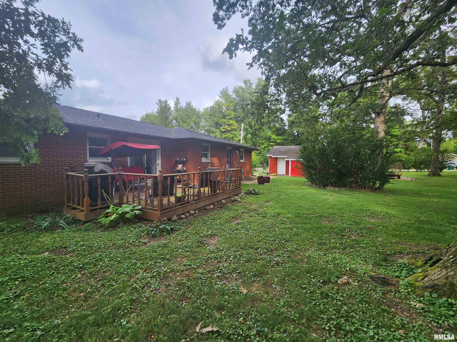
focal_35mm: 13
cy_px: 171
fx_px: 172
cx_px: 228
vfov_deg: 89.9
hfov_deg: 106.2
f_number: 2.2
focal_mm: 2.2
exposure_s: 1/522
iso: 50
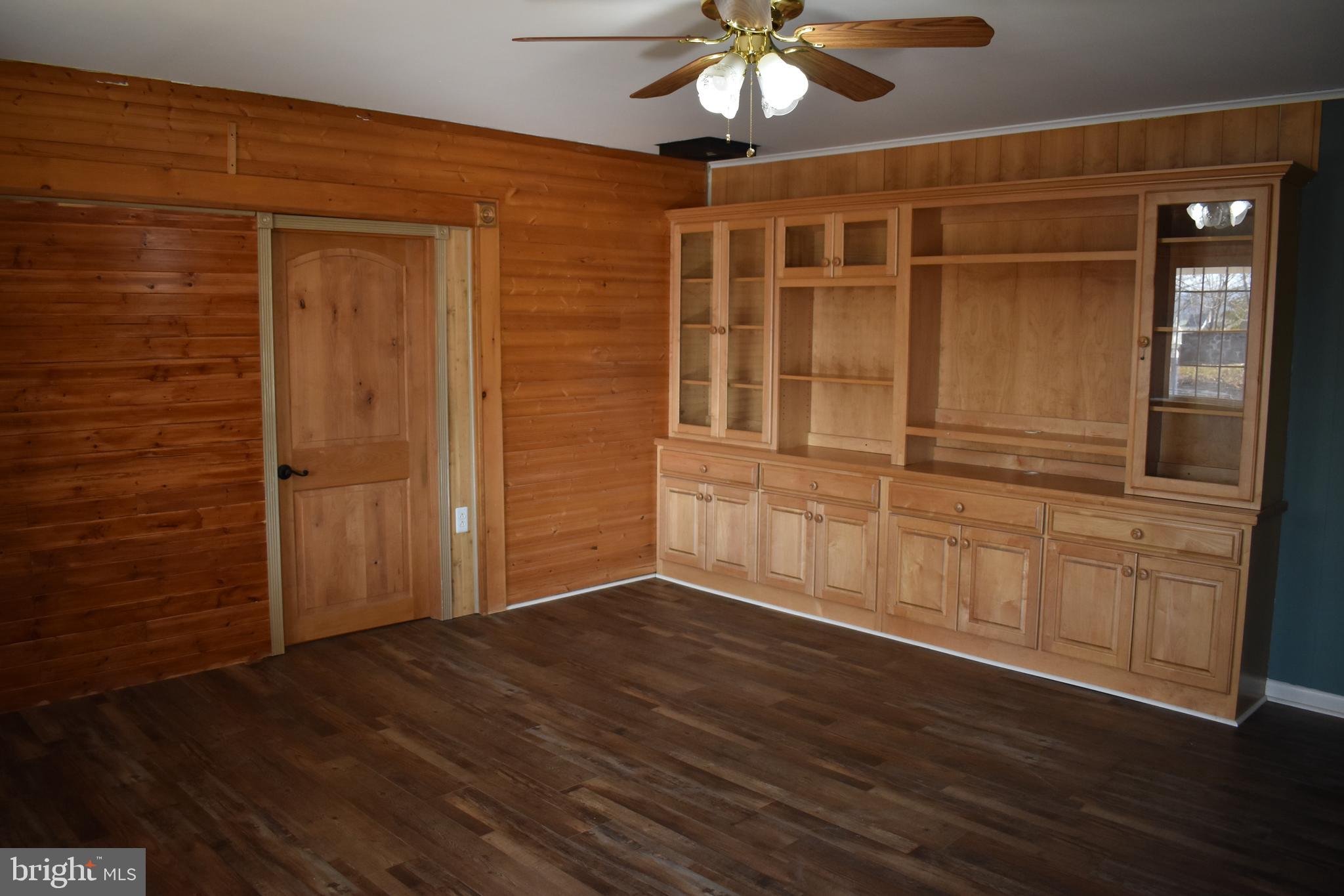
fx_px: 1008
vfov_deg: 47.9
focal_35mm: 27
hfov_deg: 67.4
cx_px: 672
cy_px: 448
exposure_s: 1/200
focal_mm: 18
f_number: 3.5
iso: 800
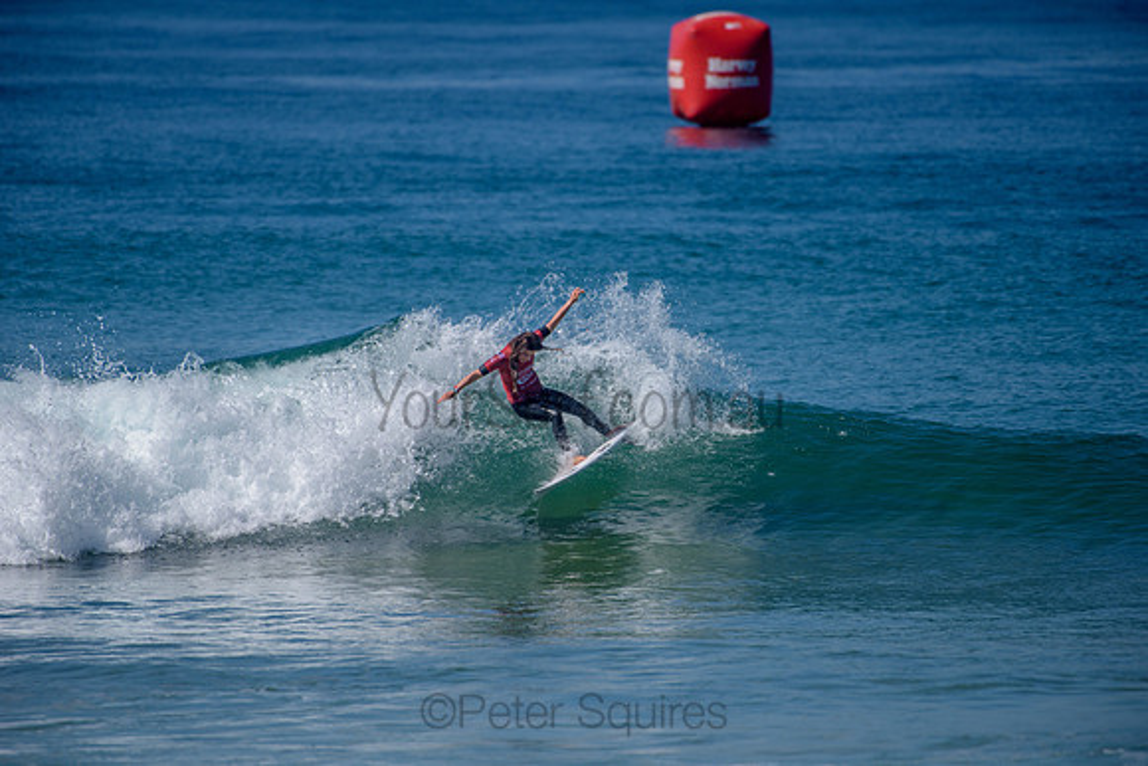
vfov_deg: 2.8
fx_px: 15947
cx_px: 574
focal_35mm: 500
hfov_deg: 4.1
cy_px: 383
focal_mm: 500
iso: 125
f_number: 5.6
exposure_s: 1/2000
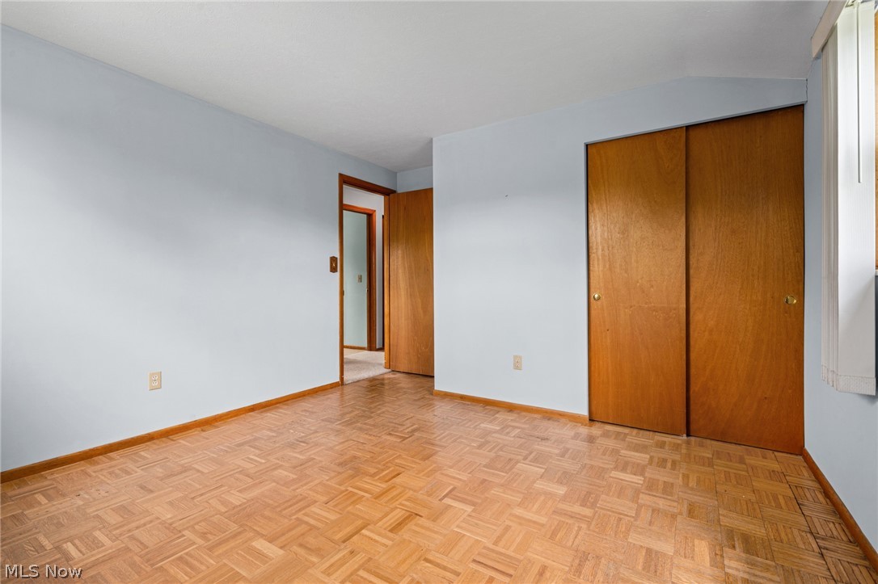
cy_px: 292
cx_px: 439
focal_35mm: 15
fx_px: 366
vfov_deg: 77.3
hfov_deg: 100.4
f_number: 9
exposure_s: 1/5
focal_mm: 15
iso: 250
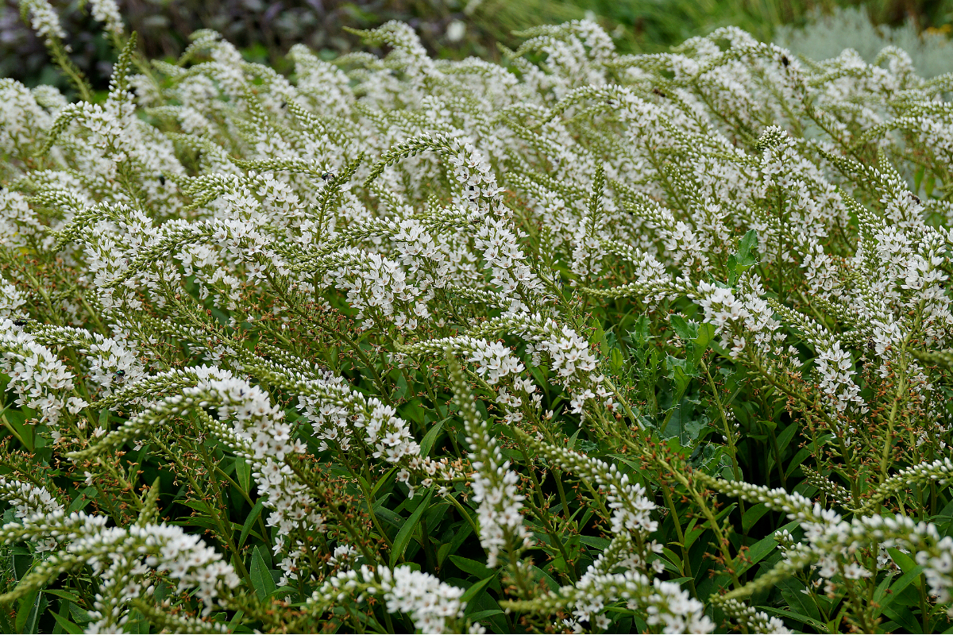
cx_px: 476
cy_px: 318
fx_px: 1588
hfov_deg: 33.4
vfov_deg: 22.6
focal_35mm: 60
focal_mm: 40
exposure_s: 1/125
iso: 100
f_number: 8
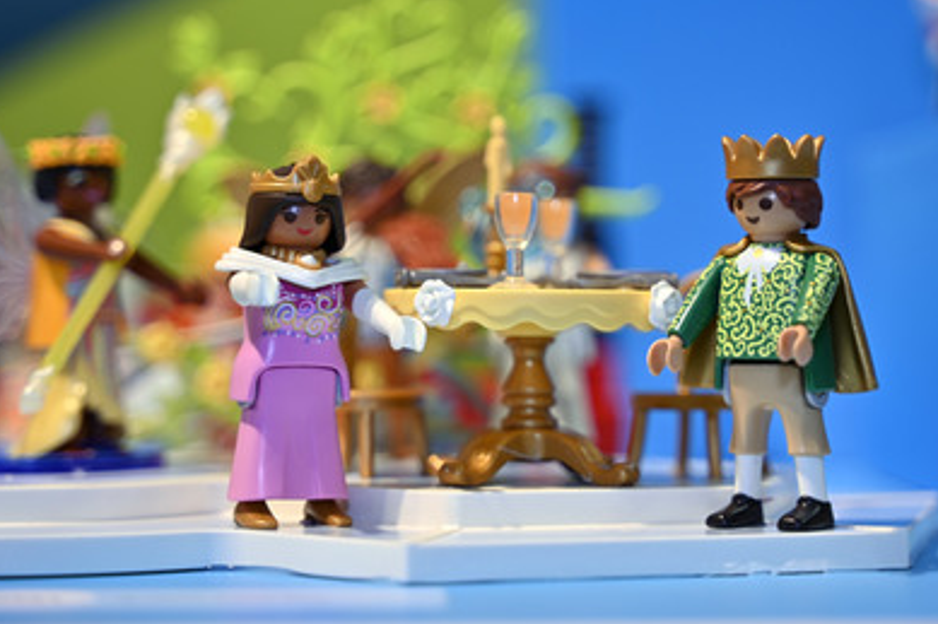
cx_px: 452
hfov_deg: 23.4
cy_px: 275
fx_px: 2266
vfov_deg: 15.7
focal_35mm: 87
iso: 125
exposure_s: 1/200
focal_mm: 75
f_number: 2.8
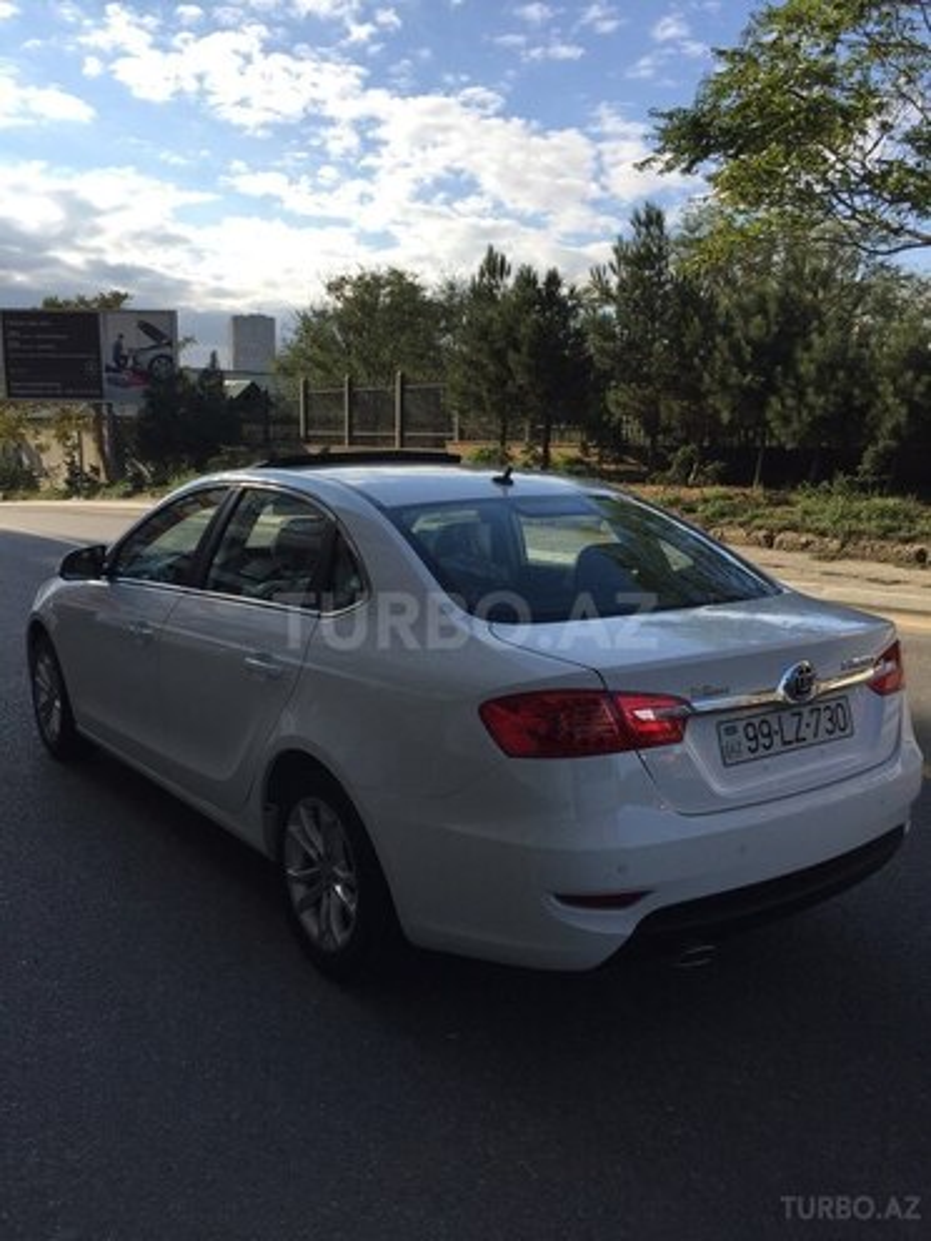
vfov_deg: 61.7
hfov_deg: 48.2
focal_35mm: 29
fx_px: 1040
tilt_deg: -11.5
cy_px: 620
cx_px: 466
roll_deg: -0.6
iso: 32
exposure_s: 1/1799
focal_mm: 4.15
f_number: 2.2
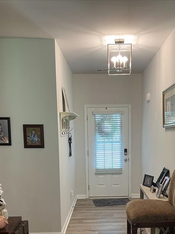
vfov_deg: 44.8
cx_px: 111
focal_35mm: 41
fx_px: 276
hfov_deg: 34.9
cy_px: 164
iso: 80
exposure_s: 1/50
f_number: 1.8
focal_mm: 3
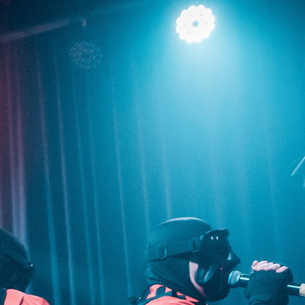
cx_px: -223
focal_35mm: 102
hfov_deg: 15.1
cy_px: 356
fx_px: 1017
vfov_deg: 16.4
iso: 2000
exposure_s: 1/400
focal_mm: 24
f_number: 3.2
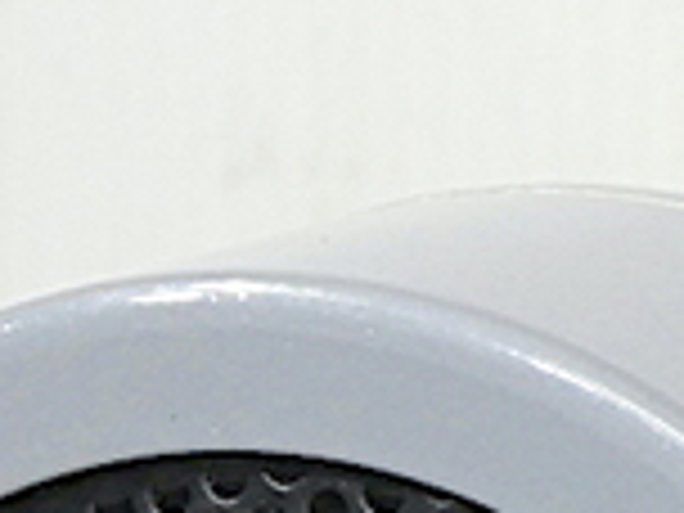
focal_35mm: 1012
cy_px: 927
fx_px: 19997
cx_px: 994
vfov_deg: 1.5
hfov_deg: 2.0
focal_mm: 28.7
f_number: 5.5
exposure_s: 1/5
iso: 200
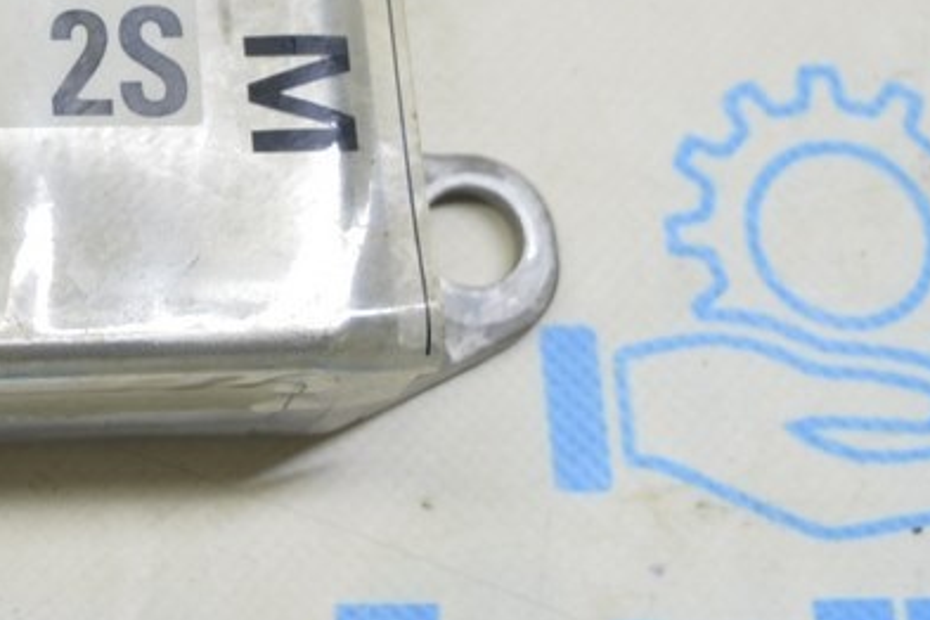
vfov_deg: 11.8
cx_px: -161
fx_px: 2927
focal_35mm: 113
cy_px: -127
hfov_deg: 17.3
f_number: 5.6
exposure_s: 1/20
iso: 400
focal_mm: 29
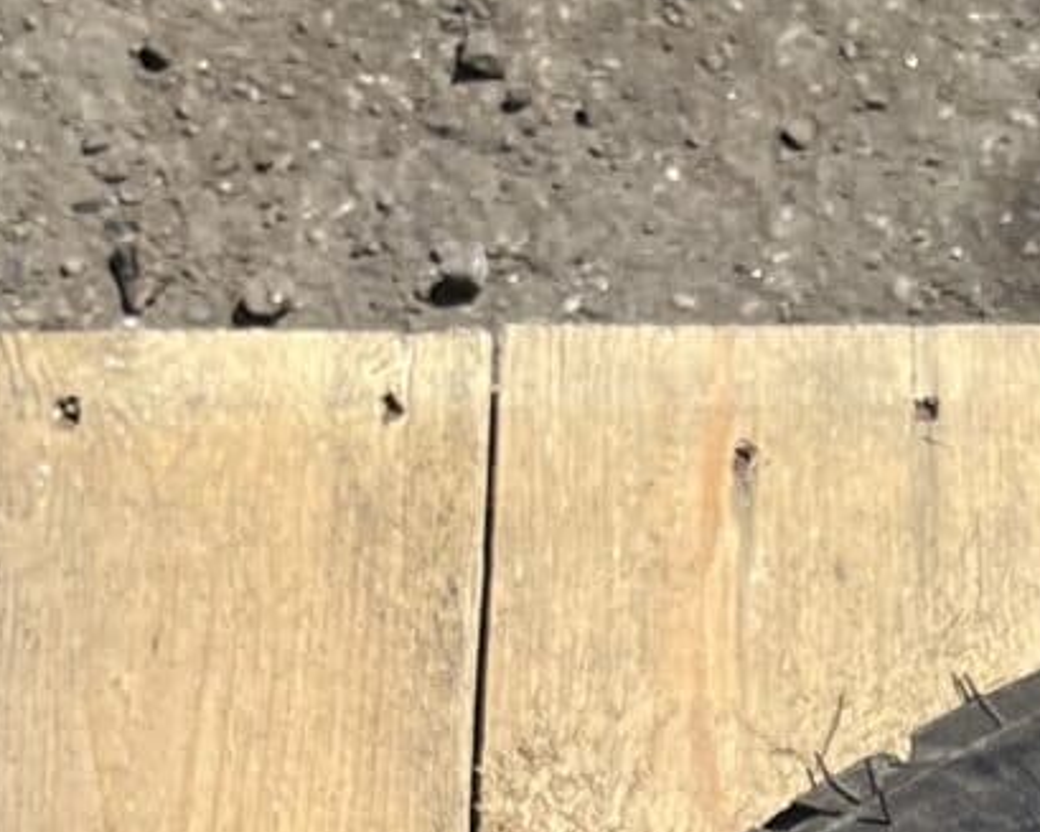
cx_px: 1854
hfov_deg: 11.3
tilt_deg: -74.2
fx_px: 4893
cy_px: 2298
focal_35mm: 159
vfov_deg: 8.5
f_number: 1.6
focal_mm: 5.1
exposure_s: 1/2755
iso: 50
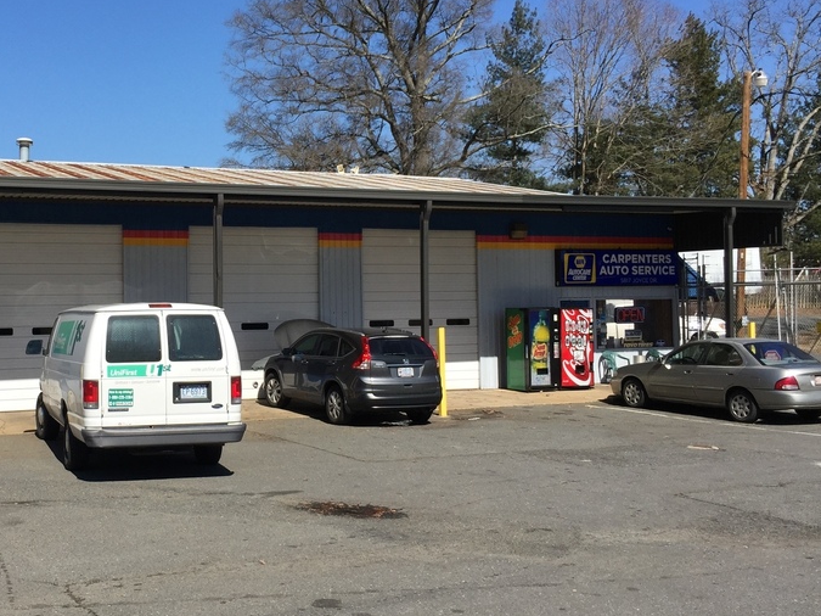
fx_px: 1043
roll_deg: +1.0
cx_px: 202
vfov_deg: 32.8
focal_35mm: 44
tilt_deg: +0.8
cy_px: 281
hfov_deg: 41.6
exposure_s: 1/2198
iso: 32
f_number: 2.2
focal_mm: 4.15
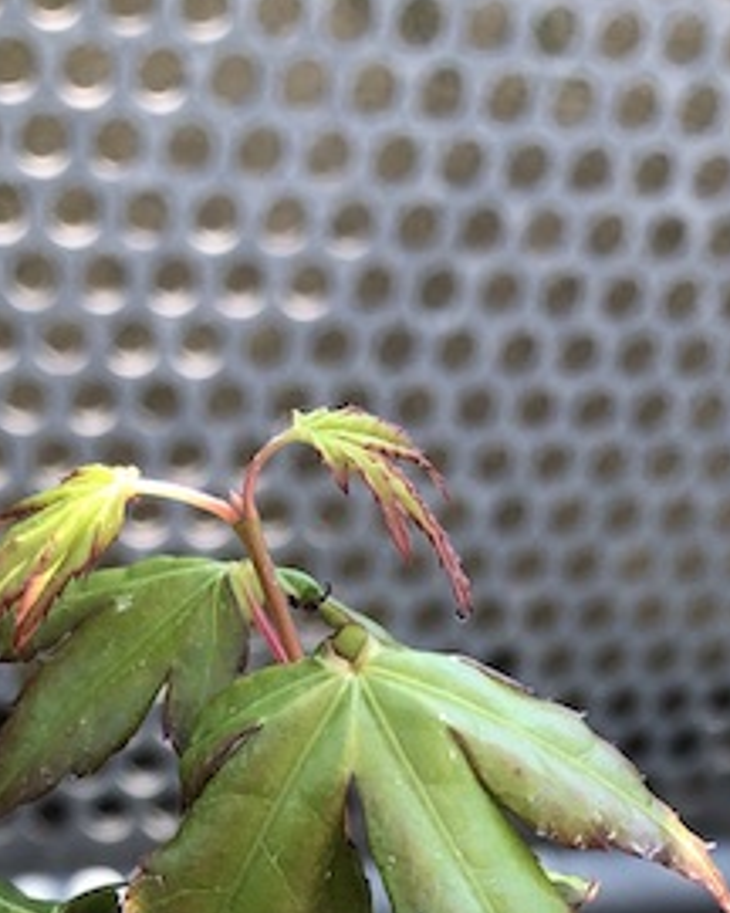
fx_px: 2188
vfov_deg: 20.5
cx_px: 301
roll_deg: -13.7
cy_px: 1336
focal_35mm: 81
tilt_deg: -43.1
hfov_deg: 18.9
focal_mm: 4
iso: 20
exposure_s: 1/163
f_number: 1.8
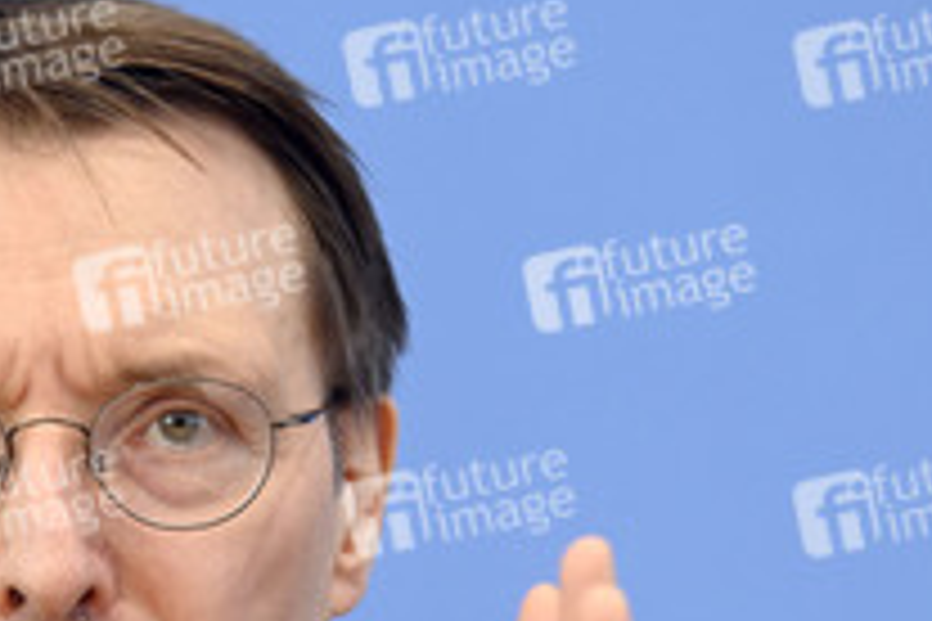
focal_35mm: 349
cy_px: 616
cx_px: 70
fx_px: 9035
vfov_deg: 3.9
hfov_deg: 5.9
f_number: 4
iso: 2500
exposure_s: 1/1000
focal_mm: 160
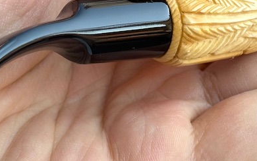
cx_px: 144
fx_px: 1170
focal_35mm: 167
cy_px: -16
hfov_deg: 12.5
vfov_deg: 7.8
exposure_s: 1/324
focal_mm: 6.86
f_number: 1.78
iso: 64
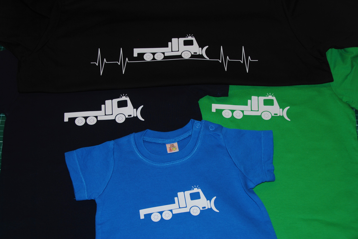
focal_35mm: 57
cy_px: 120
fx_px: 568
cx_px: 179
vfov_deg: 23.8
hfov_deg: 35.0
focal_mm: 38
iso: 200
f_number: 4.5
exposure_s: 1/60
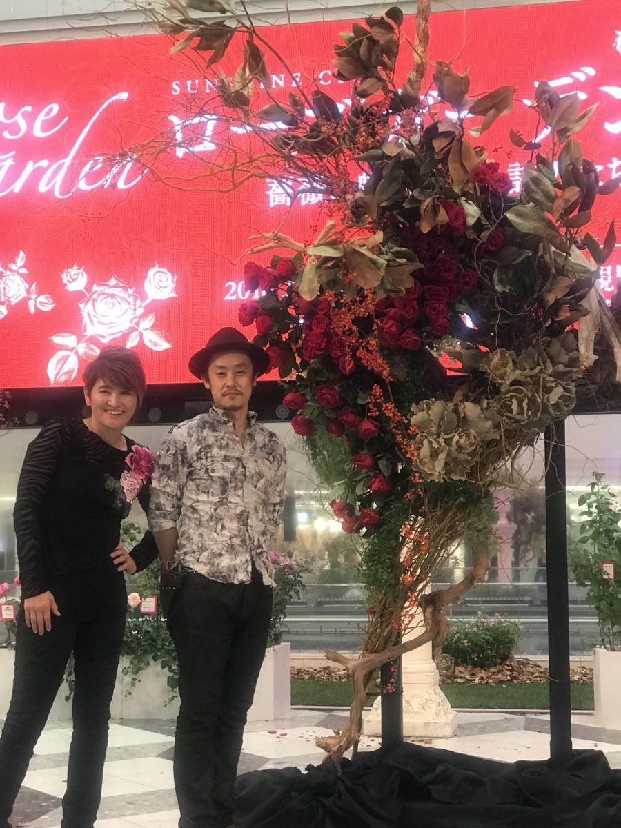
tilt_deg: +5.3
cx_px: 310
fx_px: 1363
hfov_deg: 25.7
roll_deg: +0.4
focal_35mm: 57
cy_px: 414
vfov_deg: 33.8
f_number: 2.8
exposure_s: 1/60
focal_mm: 6.6
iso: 160
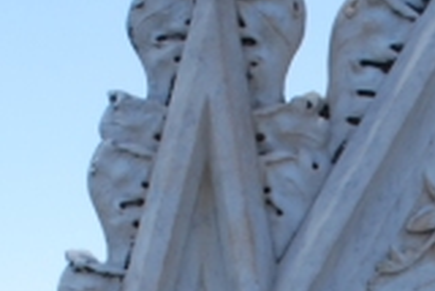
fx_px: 3011
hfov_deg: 8.1
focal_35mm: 249
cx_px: 593
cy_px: 747
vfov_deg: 5.3
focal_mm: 26
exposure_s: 1/200
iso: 100
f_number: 7.1
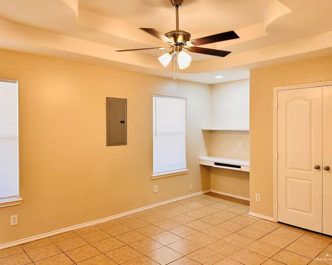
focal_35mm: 26
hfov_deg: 66.0
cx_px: 162
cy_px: 129
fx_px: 255
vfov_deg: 54.9
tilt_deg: -1.0
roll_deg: -0.4
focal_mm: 6.86
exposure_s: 1/120
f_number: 1.78
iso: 200
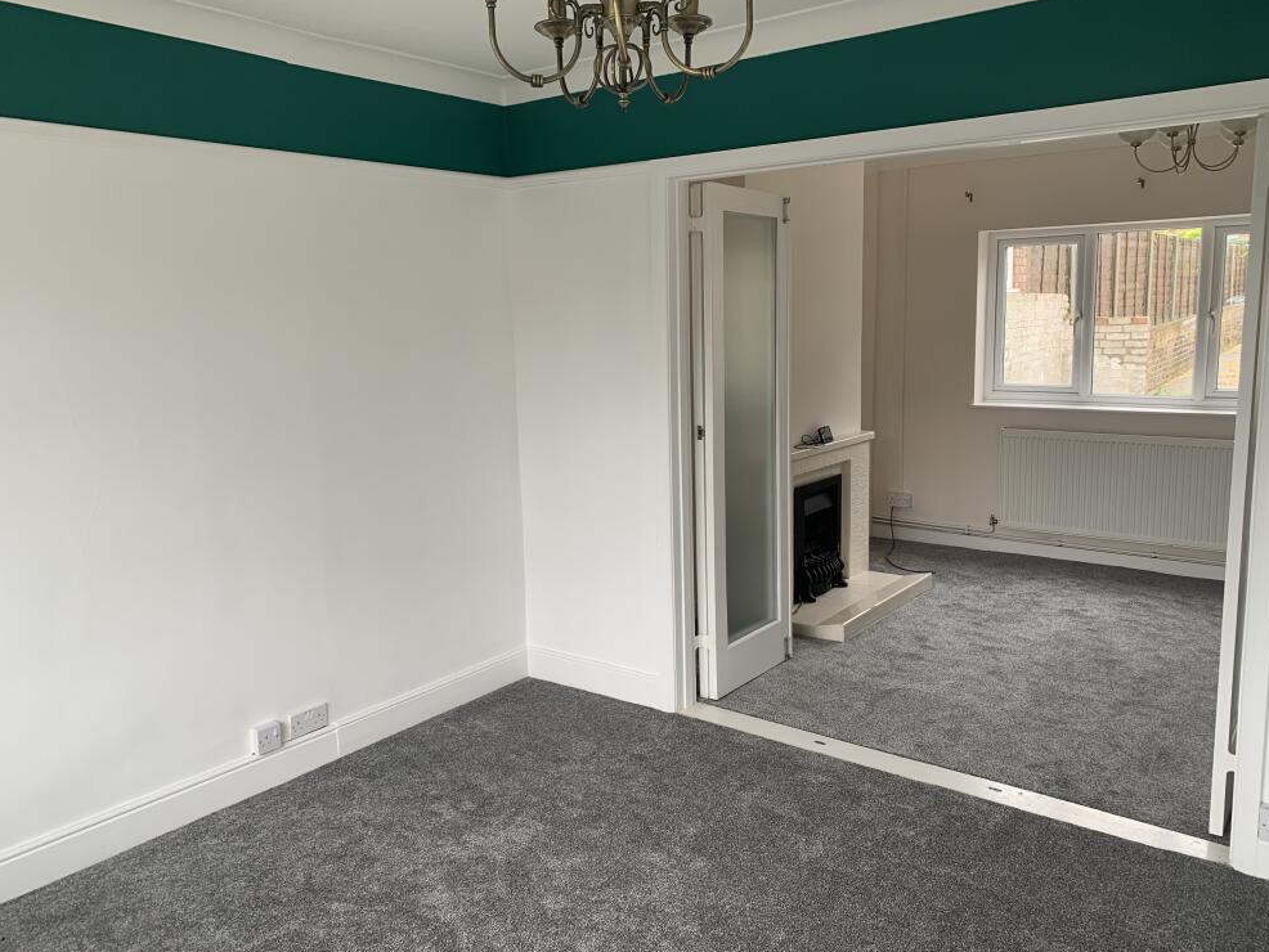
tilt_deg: -9.7
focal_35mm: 27
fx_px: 990
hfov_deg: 65.3
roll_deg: +1.4
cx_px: 656
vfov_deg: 51.4
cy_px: 475
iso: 50
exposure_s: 1/121
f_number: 1.8
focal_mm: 4.25
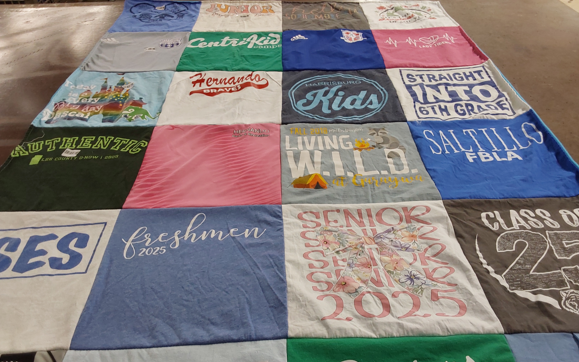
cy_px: 218
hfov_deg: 62.9
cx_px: 290
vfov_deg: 41.6
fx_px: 473
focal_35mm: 30
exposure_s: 1/50
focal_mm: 2.91
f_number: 1.9
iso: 64
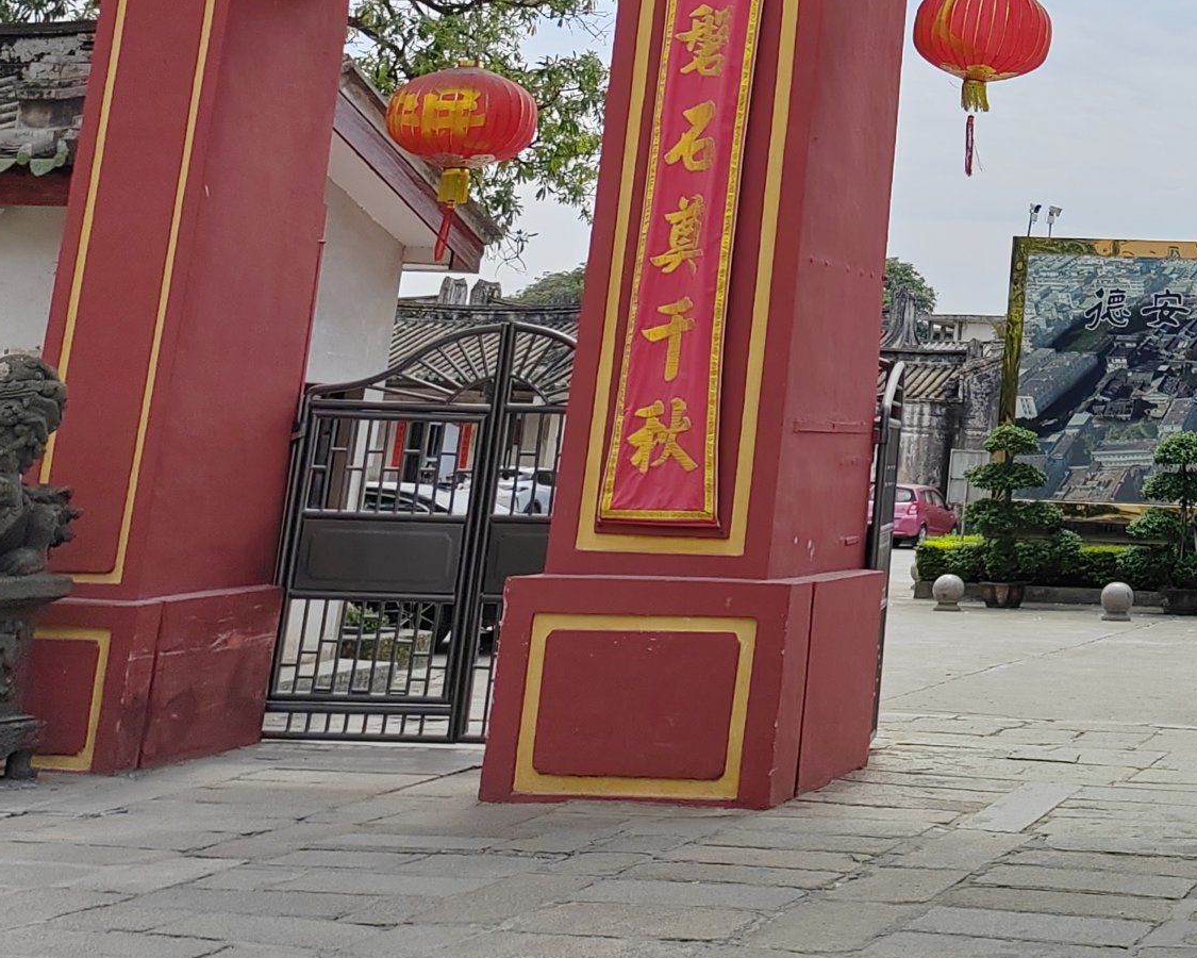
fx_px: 2267
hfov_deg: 26.8
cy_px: -92
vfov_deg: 22.5
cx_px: 1360
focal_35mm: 64
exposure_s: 1/3333
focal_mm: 5.52
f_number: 1.9
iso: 100
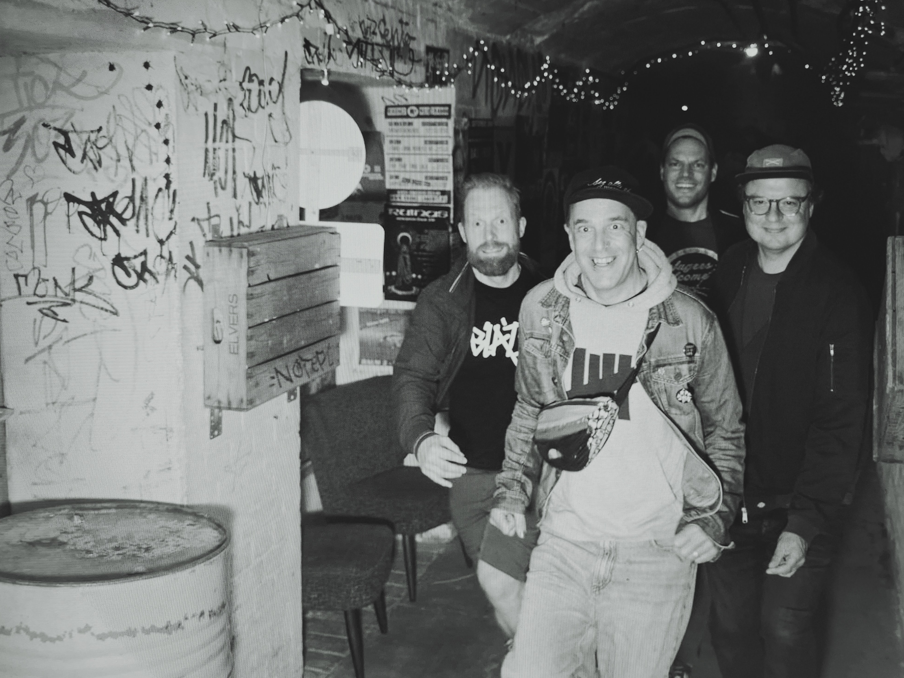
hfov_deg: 71.6
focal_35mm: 24
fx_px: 627
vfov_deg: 56.8
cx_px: 458
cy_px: 330
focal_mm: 5.54
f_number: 1.8
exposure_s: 1/40
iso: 320
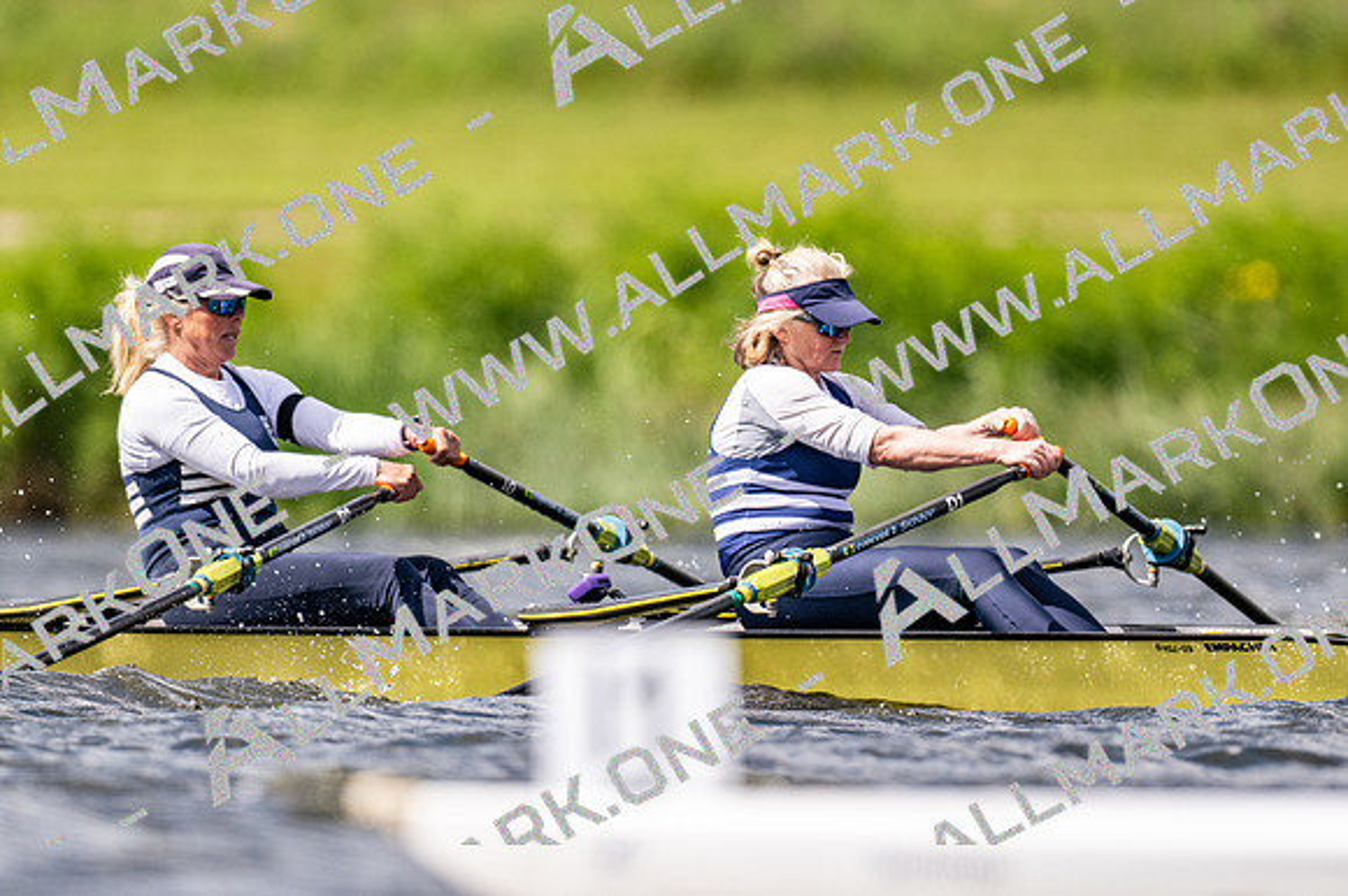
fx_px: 33679
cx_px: 674
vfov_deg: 1.5
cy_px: 448
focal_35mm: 900
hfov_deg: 2.3
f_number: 4
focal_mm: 600
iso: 280
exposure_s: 1/2500
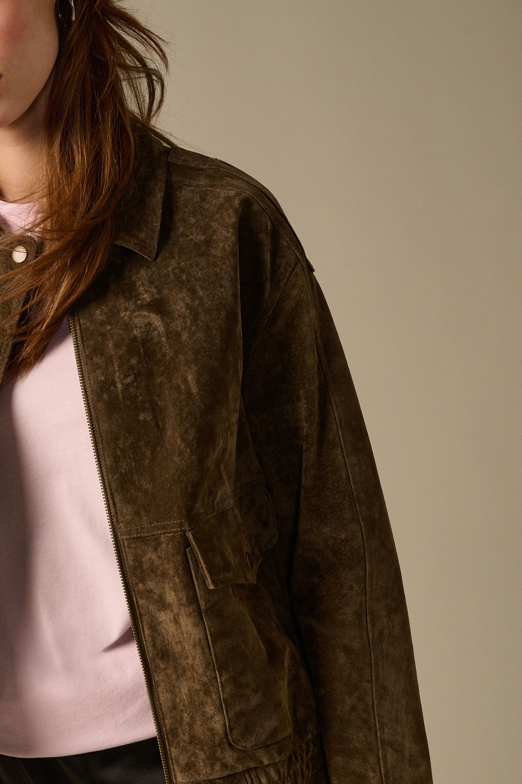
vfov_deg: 32.4
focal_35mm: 62
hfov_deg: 21.6
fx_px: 1347
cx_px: 77
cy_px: 387
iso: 320
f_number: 9
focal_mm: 33.5
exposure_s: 1/160
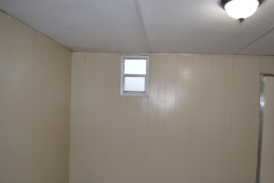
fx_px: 213
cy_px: 94
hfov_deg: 65.5
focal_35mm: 28
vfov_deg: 46.4
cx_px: 140
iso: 200
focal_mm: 18
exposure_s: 1/60
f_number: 3.5
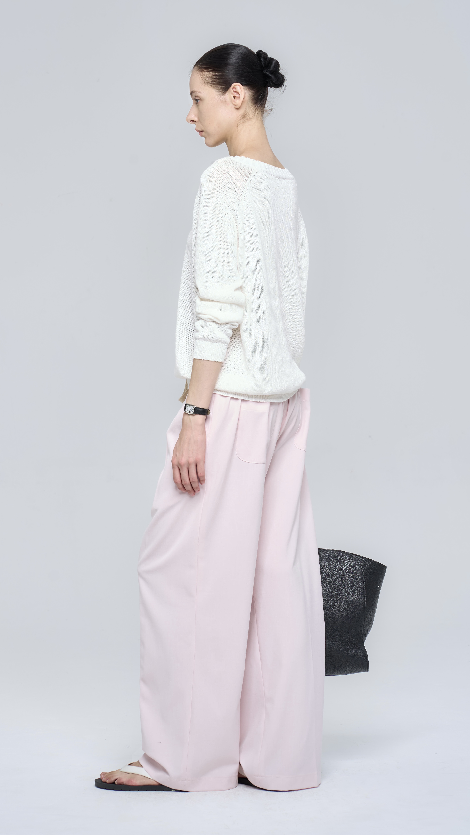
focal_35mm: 90
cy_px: 419
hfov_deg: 13.4
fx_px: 1994
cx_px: 227
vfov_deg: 23.7
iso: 200
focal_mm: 85
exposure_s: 1/125
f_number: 8
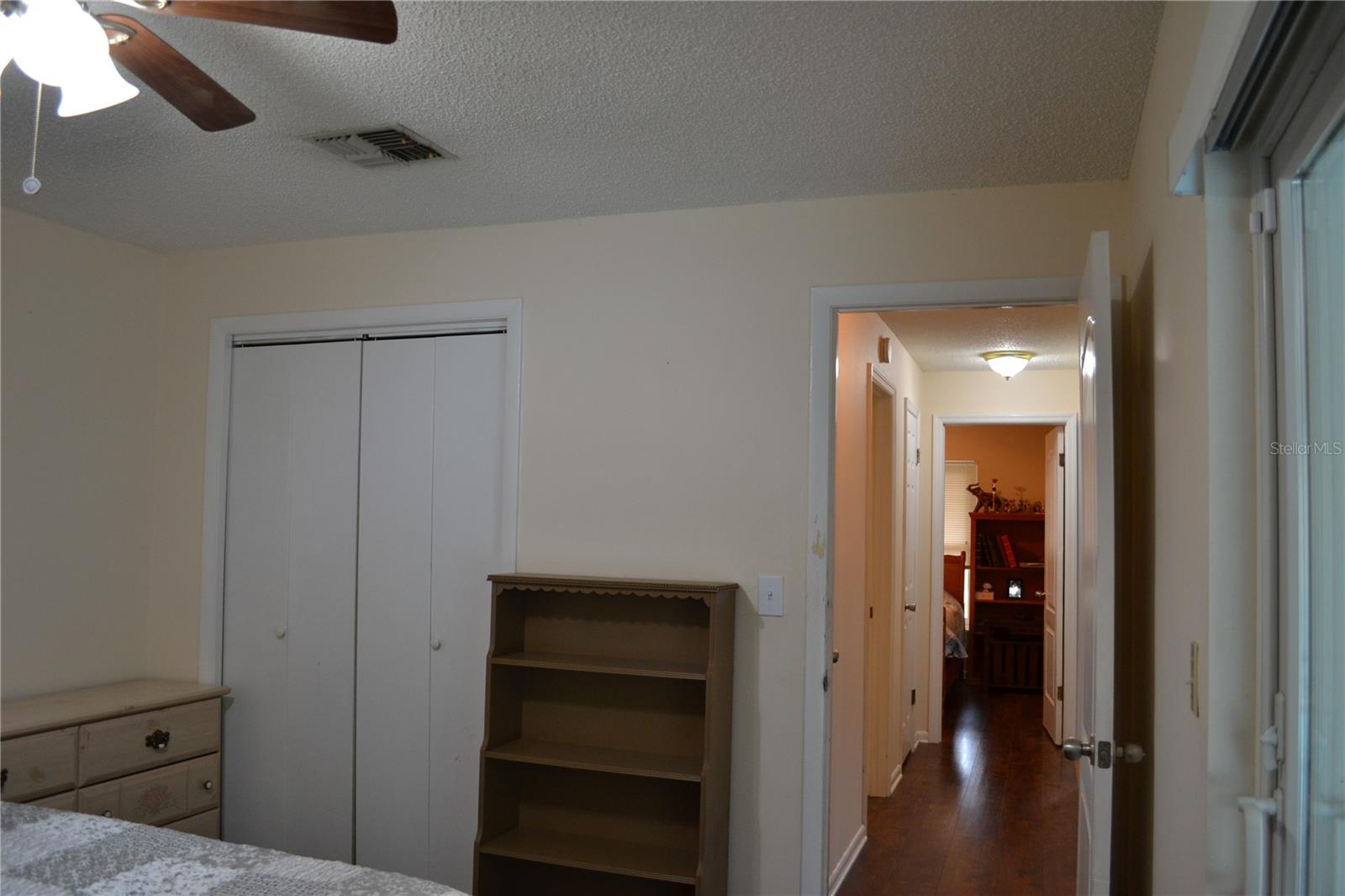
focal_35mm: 27
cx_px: 672
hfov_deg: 67.4
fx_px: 1008
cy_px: 448
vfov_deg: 47.9
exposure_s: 1/50
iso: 400
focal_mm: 18
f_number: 3.5
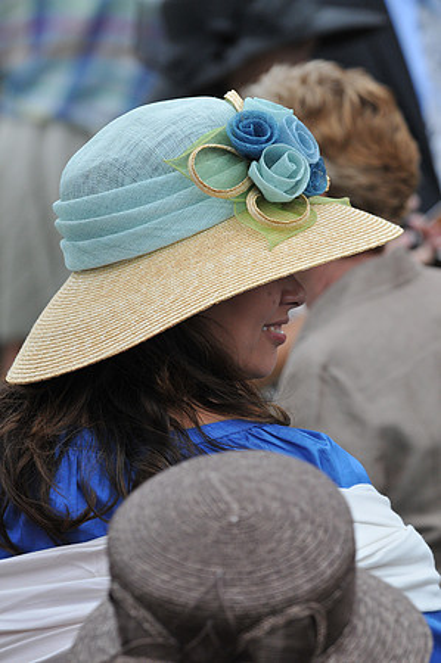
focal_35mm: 450
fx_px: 8287
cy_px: 332
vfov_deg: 4.6
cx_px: 220
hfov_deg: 3.0
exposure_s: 1/800
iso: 800
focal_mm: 300
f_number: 9
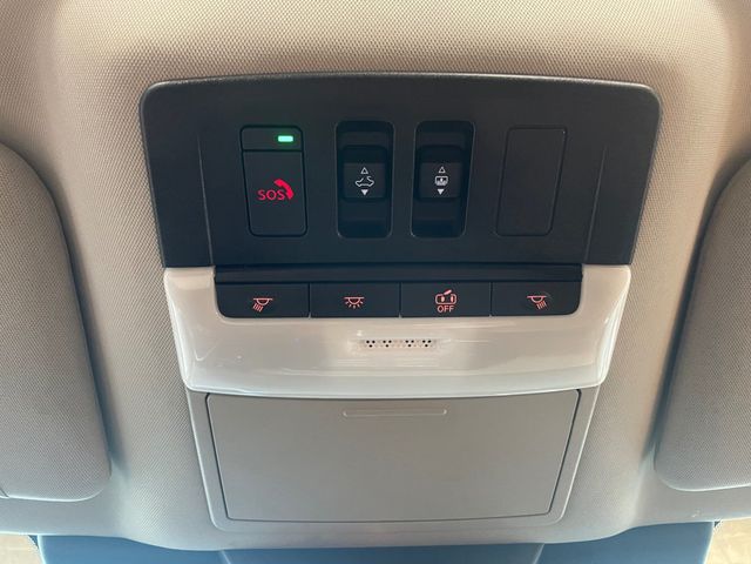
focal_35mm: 26
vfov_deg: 53.1
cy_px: 282
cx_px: 376
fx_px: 564
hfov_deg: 67.3
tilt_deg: +54.4
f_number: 1.6
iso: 400
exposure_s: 1/40
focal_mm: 4.2
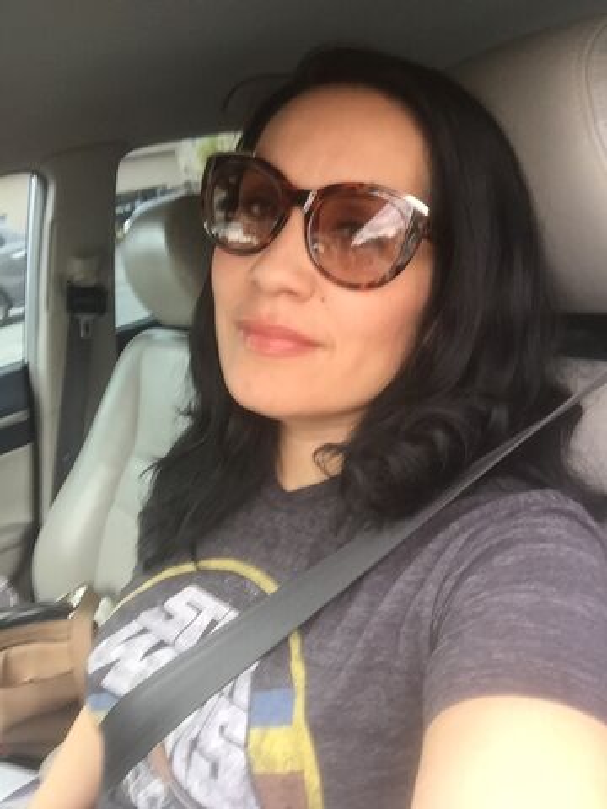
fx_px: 725
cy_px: 404
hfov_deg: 45.4
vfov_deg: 58.4
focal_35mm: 31
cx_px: 304
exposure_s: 1/30
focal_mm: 2.65
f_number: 2.2
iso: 40
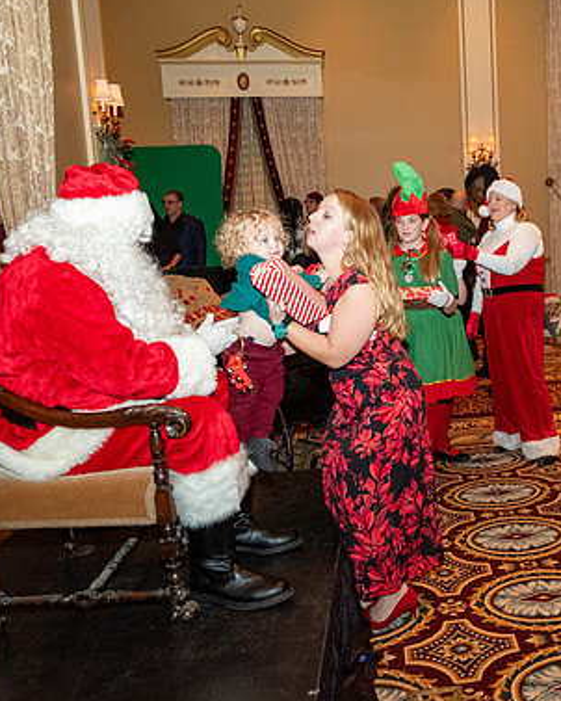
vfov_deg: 46.8
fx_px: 809
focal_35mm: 39
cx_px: 522
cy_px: 352
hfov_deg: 35.6
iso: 2500
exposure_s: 1/125
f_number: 2.8
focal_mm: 18
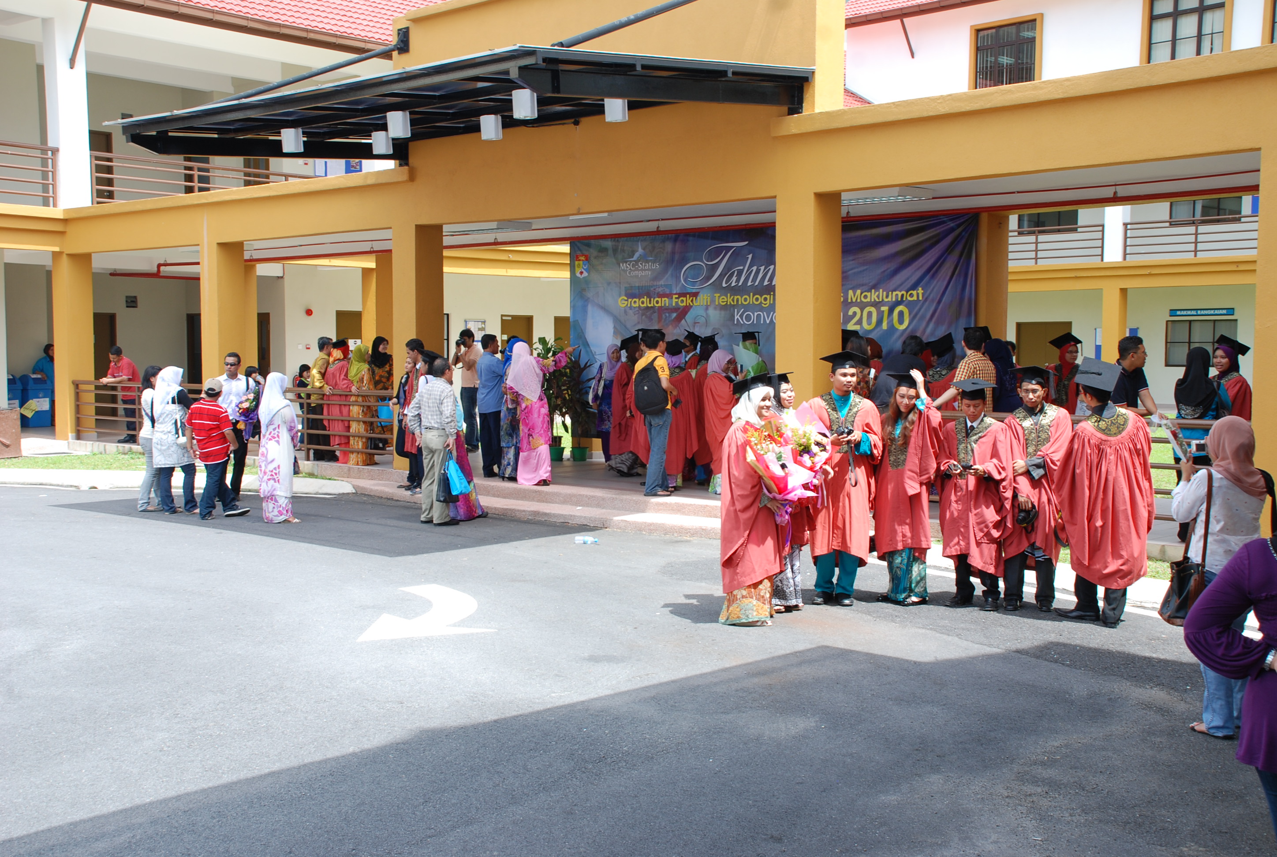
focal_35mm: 42
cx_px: 638
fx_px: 1493
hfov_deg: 46.3
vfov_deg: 32.0
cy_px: 428
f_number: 8
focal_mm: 28
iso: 125
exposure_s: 1/60
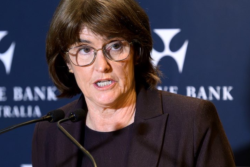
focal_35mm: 213
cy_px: 76
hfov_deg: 9.7
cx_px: 127
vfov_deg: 6.5
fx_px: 1479
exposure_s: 1/250
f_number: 2.8
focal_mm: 170
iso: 6400
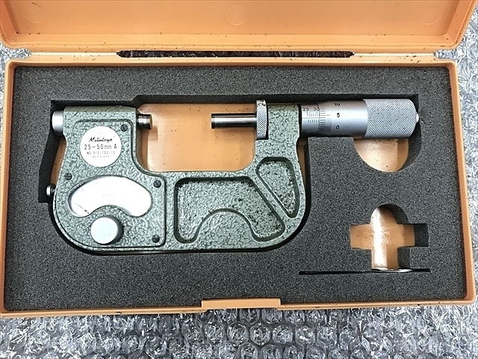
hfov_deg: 63.4
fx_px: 387
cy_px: 180
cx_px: 239
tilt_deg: -83.3
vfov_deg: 49.7
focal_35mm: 28
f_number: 1.8
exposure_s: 1/17
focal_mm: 3.99
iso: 40
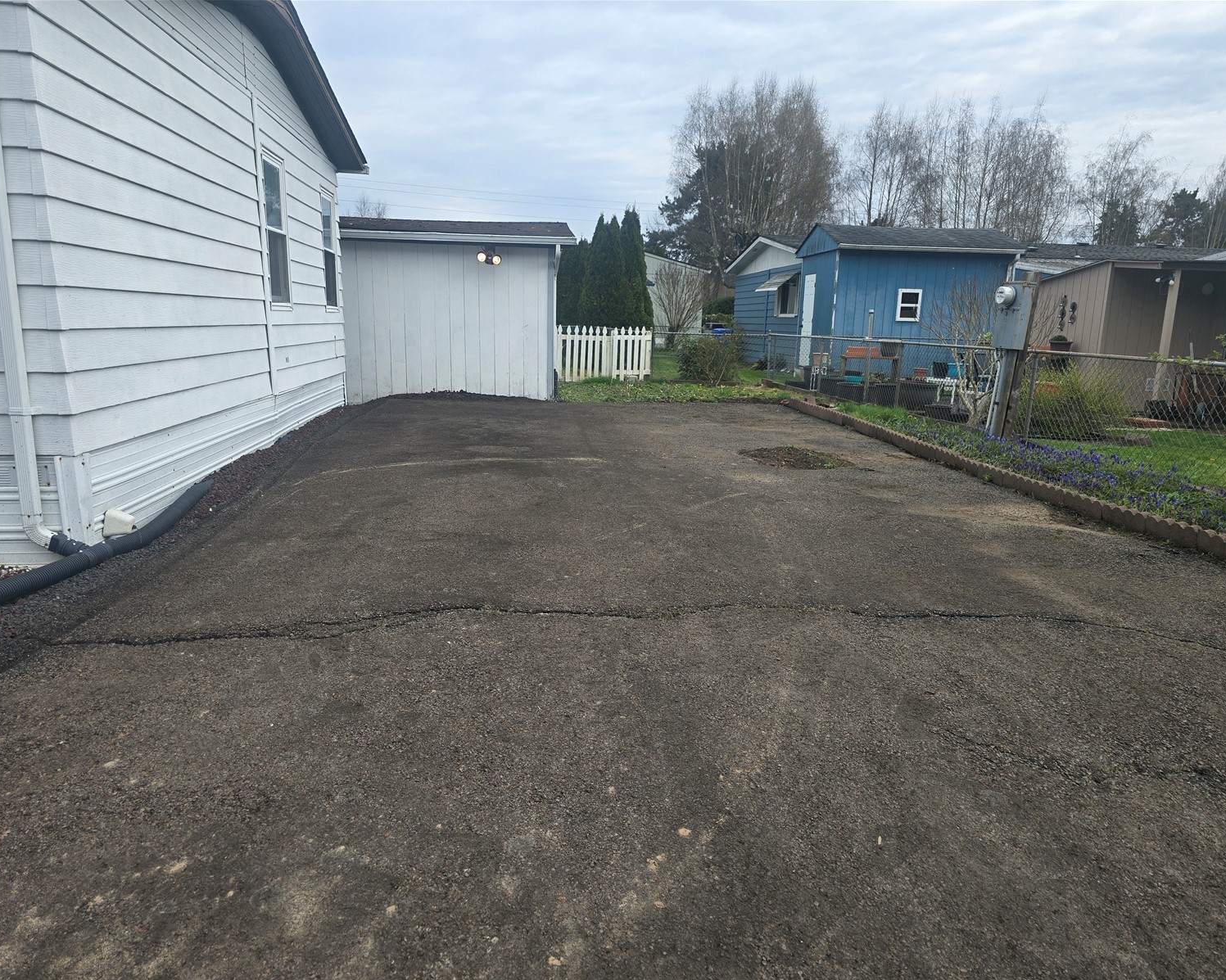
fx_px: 871
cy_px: 490
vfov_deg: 58.8
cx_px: 620
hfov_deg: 70.3
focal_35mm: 24
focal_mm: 6.3
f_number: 1.7
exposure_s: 1/556
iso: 12
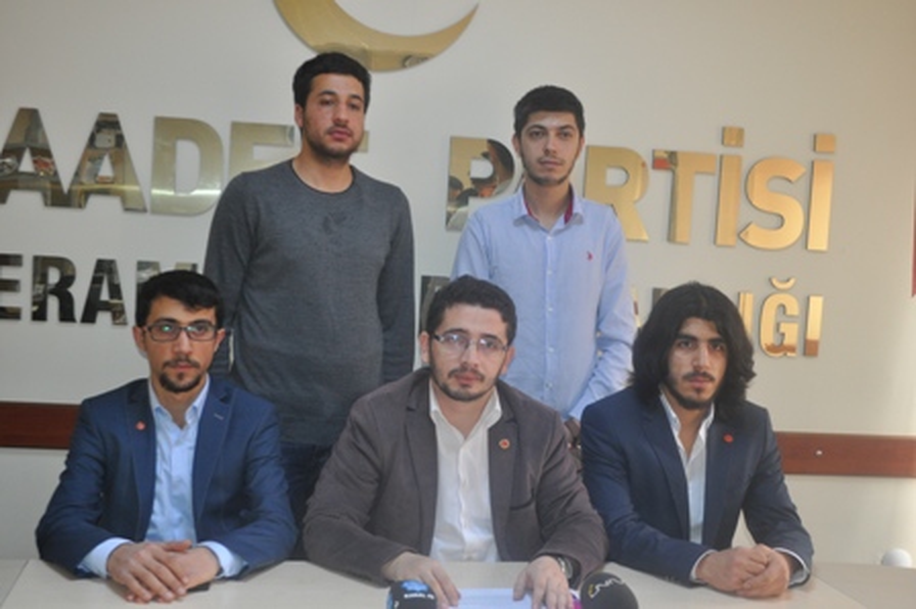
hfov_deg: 43.6
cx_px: 458
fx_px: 1144
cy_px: 304
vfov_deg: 29.8
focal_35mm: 45
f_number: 4.5
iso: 800
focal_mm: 30
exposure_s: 1/60
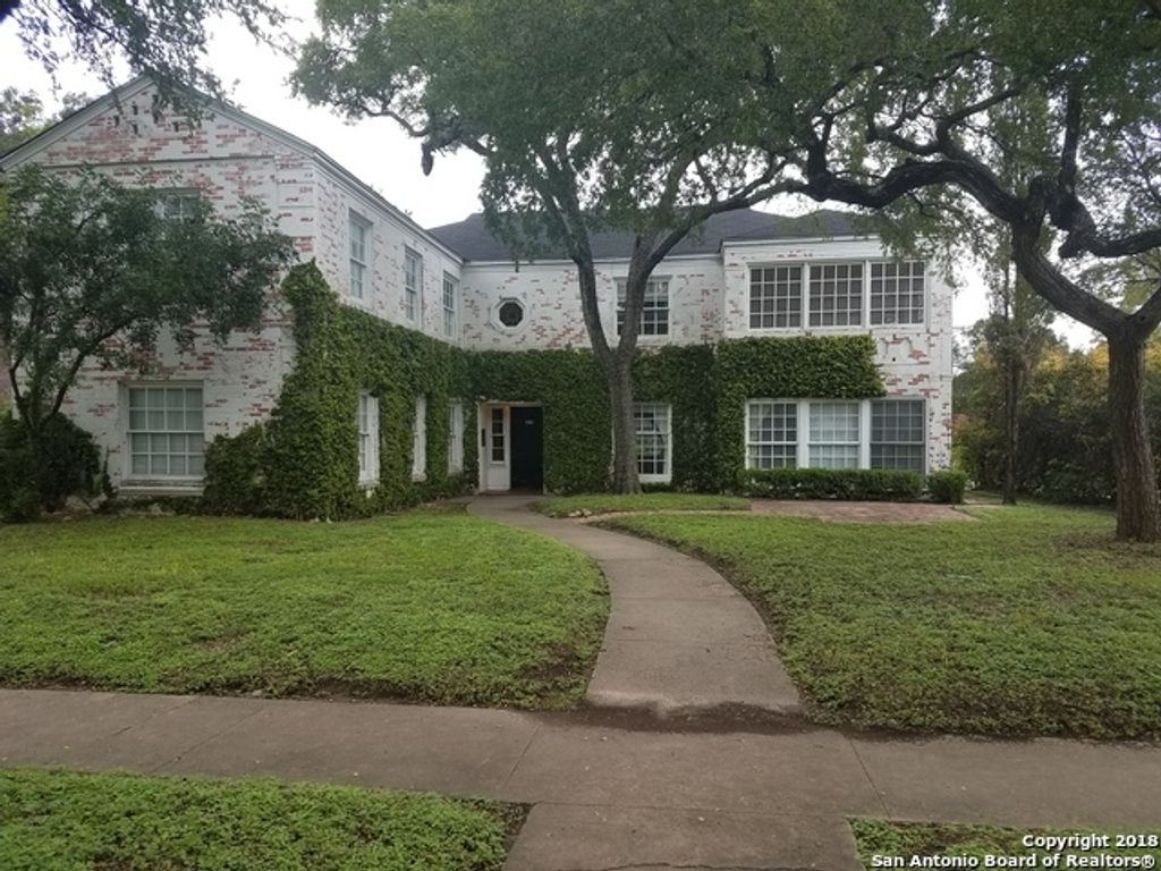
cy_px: 436
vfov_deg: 53.1
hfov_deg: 67.3
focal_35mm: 26
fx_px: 872
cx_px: 580
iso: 40
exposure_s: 1/214
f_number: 1.7
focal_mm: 4.2
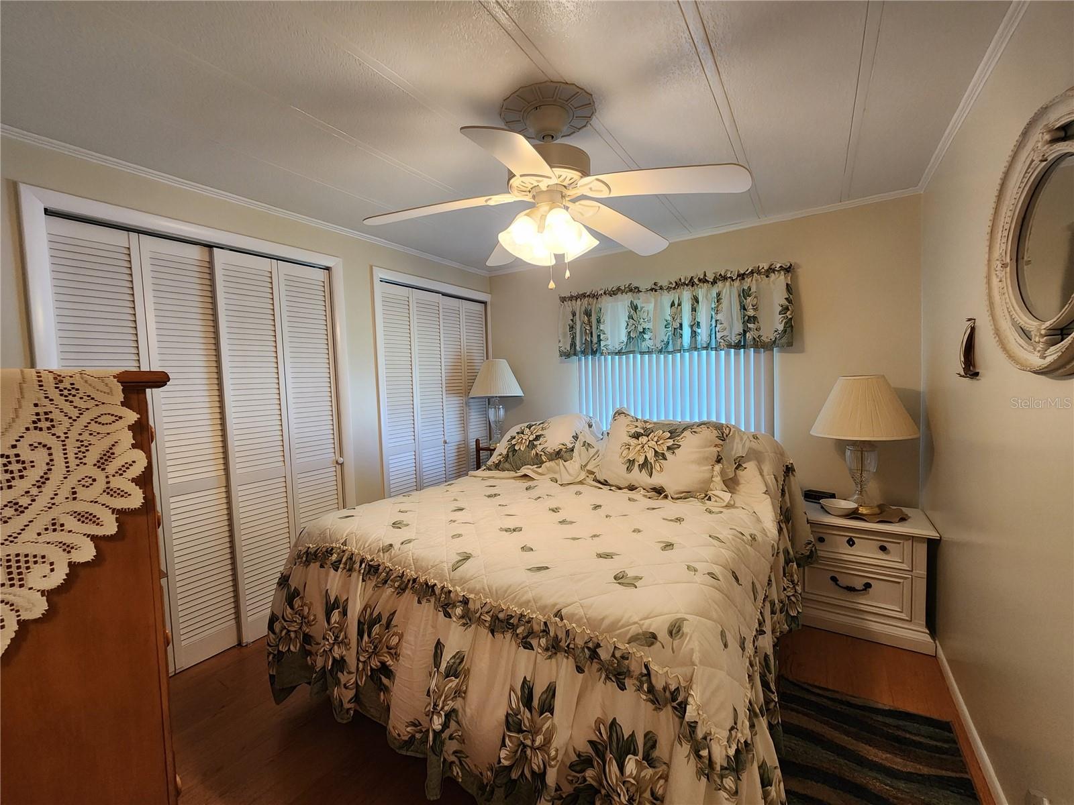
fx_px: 403
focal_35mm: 13
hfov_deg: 106.2
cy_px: 402
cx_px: 537
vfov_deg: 89.9
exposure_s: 1/60
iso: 250
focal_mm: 2.2
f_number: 2.2
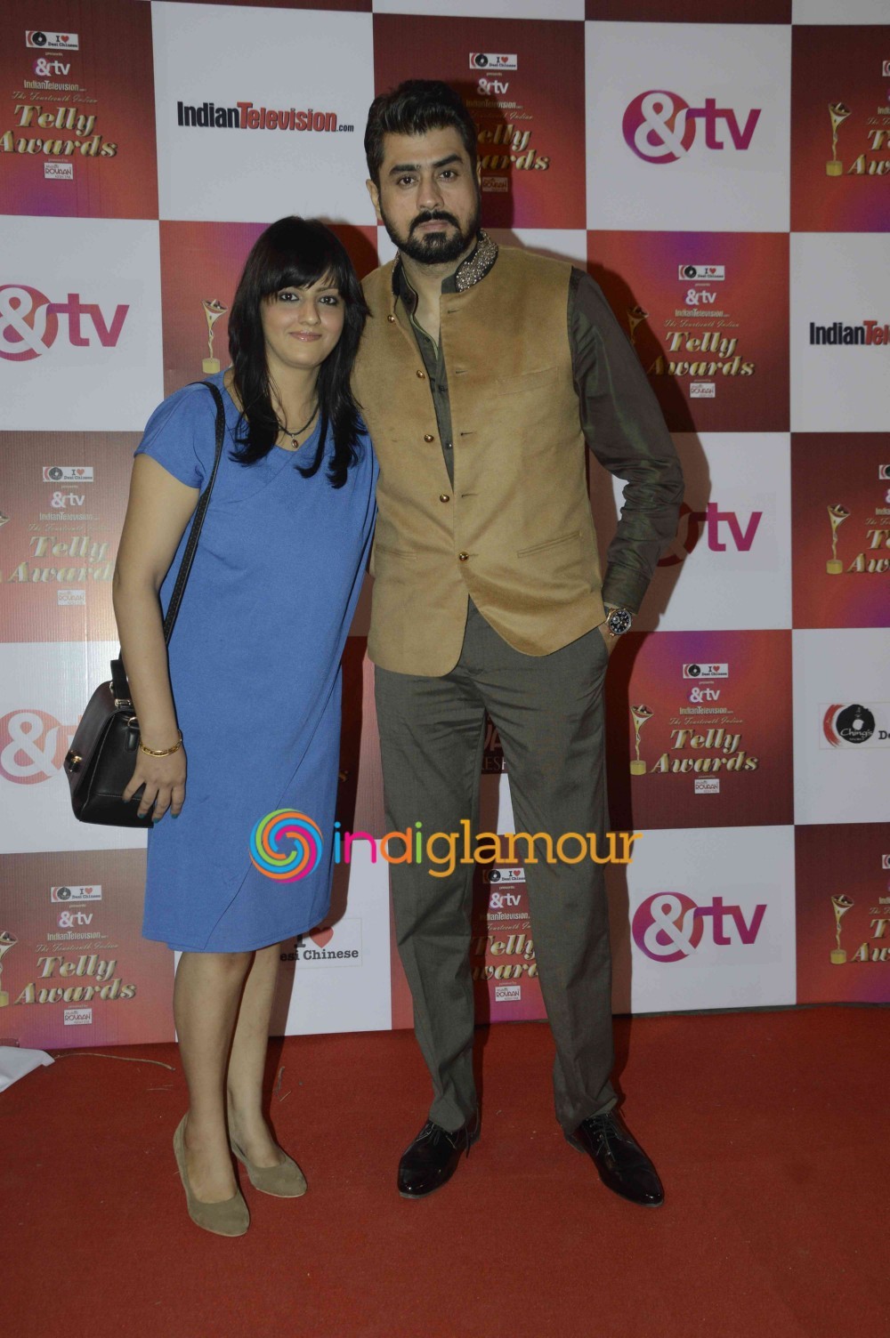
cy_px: 669
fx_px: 1672
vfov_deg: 43.6
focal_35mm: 45
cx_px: 445
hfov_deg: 29.8
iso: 800
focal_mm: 30
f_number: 8
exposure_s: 1/200
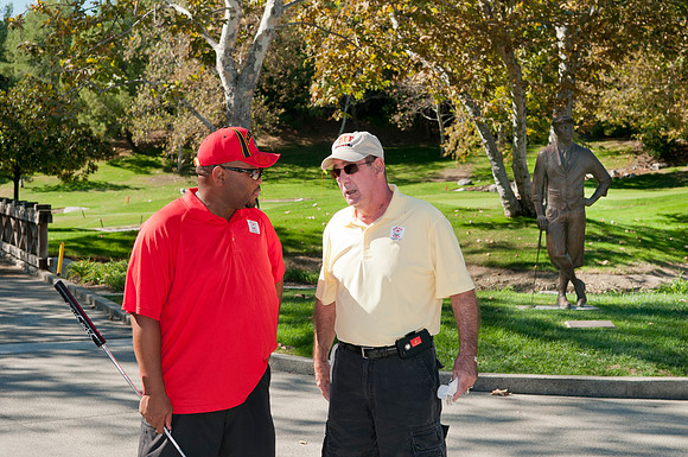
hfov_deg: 33.4
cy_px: 228
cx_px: 344
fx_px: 1145
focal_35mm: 60
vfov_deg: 22.6
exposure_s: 1/160
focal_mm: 40
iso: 200
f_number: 6.3
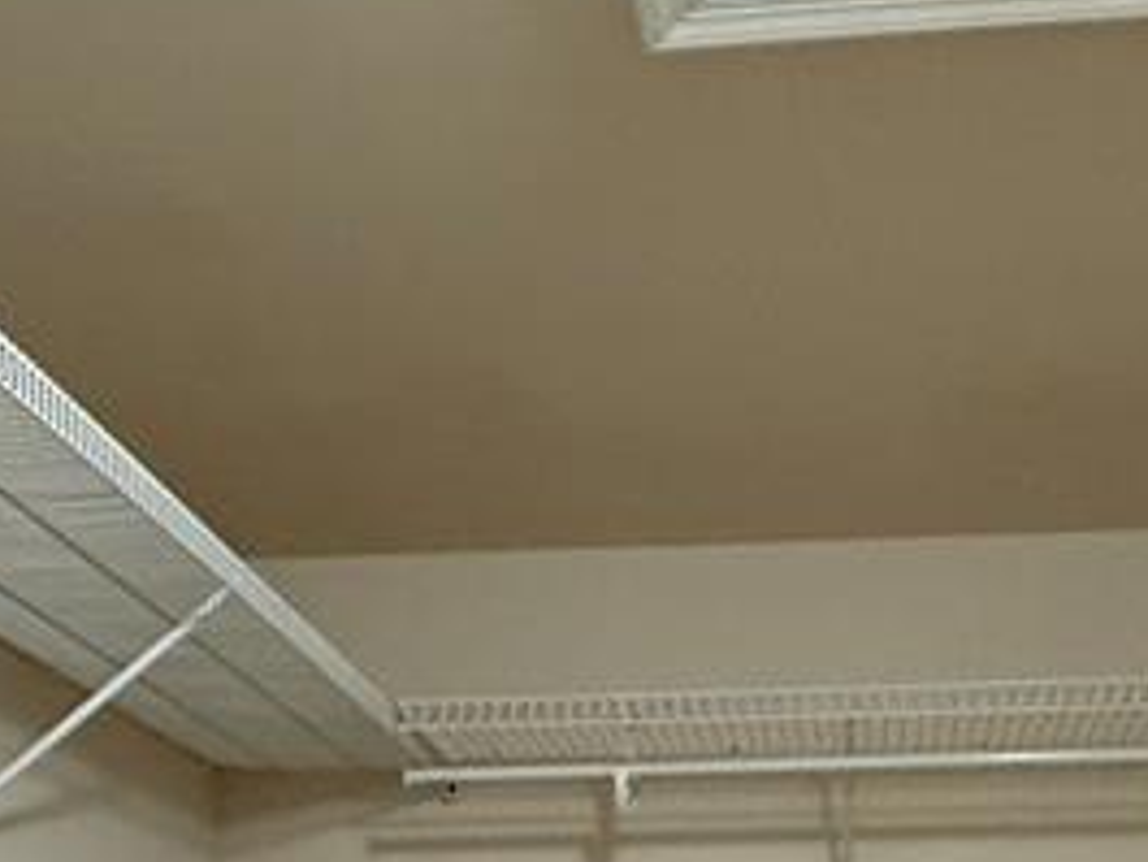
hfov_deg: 35.5
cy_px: 1603
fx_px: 1792
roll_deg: -0.5
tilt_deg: -12.7
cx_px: 641
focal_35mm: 54
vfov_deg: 19.4
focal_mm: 2.22
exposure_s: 1/60
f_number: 2.2
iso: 500
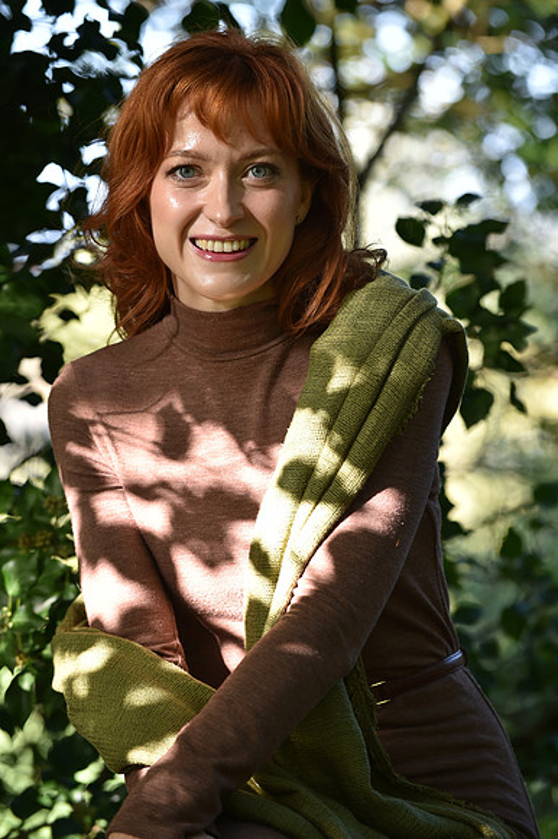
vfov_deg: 11.4
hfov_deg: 7.6
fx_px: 4190
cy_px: 420
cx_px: 279
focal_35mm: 180
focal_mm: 180
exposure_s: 1/400
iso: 1000
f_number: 4
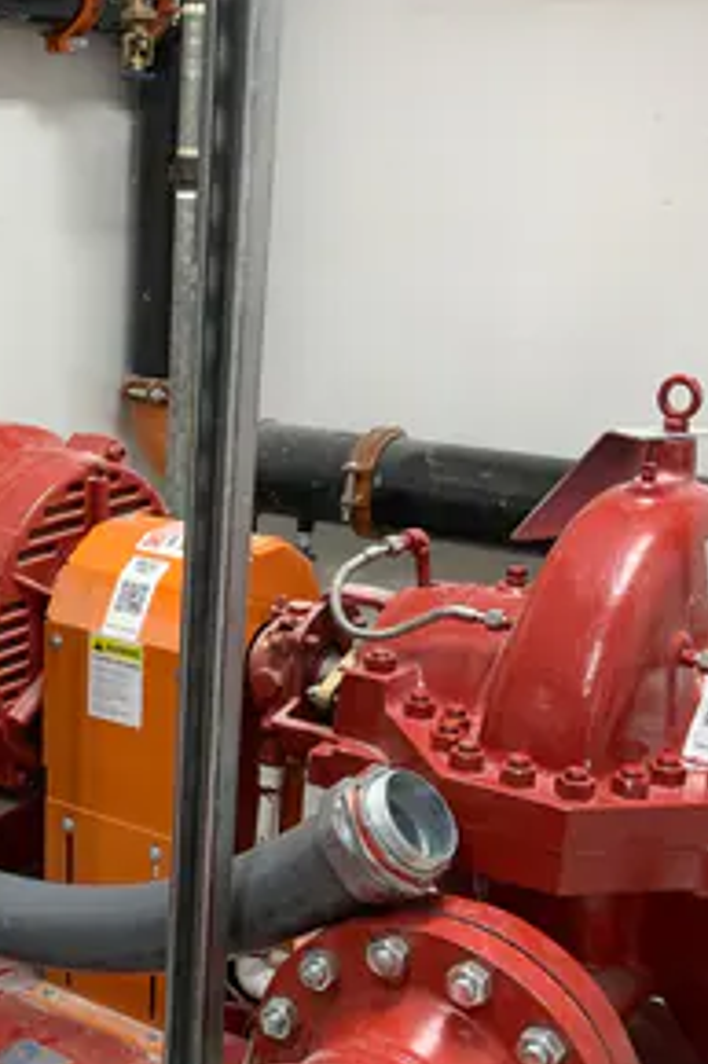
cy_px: 719
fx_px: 1536
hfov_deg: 24.9
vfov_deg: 37.7
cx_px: 31
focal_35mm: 52
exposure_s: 1/60
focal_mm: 3
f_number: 1.8
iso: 50
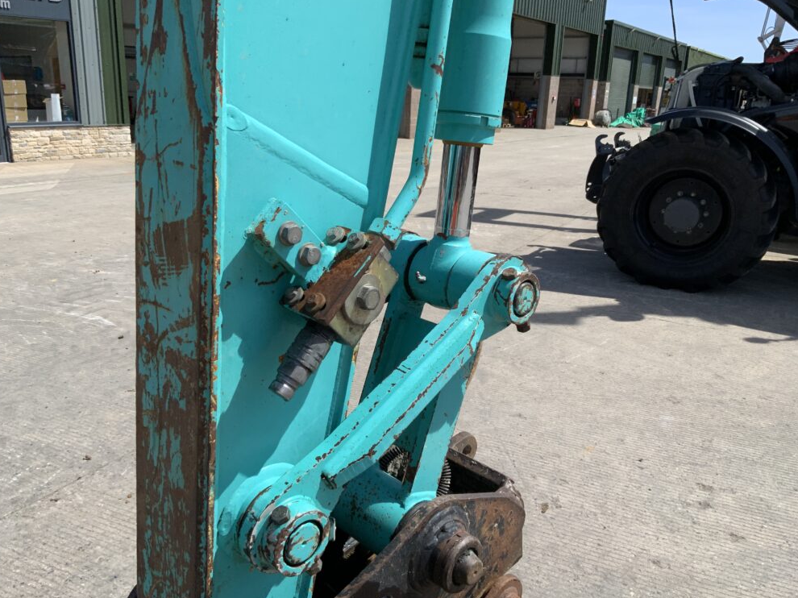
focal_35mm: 30
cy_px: 305
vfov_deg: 46.8
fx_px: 691
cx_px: 401
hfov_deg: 60.0
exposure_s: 1/1577
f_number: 1.8
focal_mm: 3
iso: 16
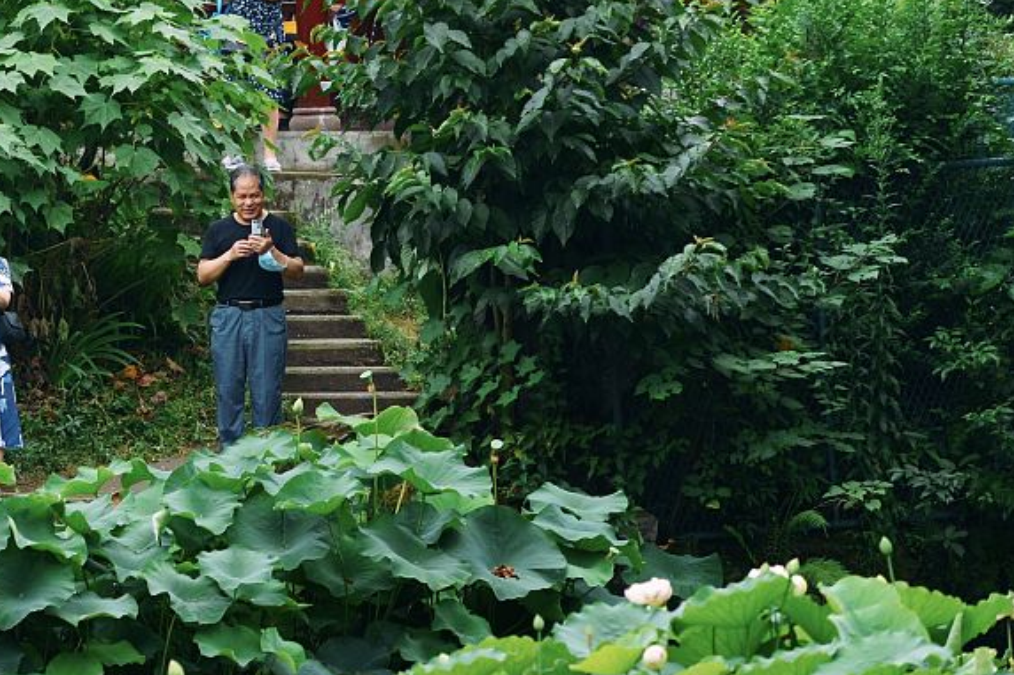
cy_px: 151
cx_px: -39
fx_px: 7208
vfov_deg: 5.4
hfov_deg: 8.0
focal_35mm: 256
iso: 200
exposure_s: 1/800
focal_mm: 122
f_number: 4
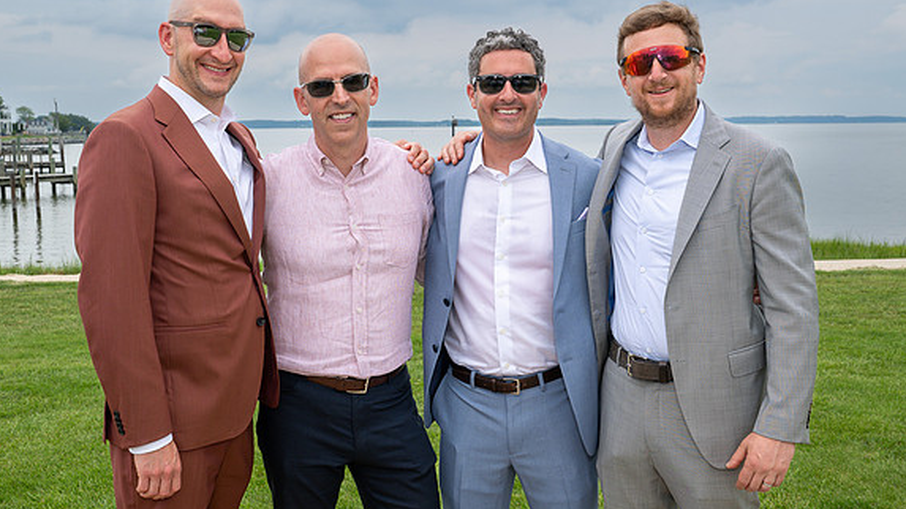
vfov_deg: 27.1
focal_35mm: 44
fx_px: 1057
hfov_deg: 46.4
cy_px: 238
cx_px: 426
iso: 160
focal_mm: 35
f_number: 8
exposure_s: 1/250
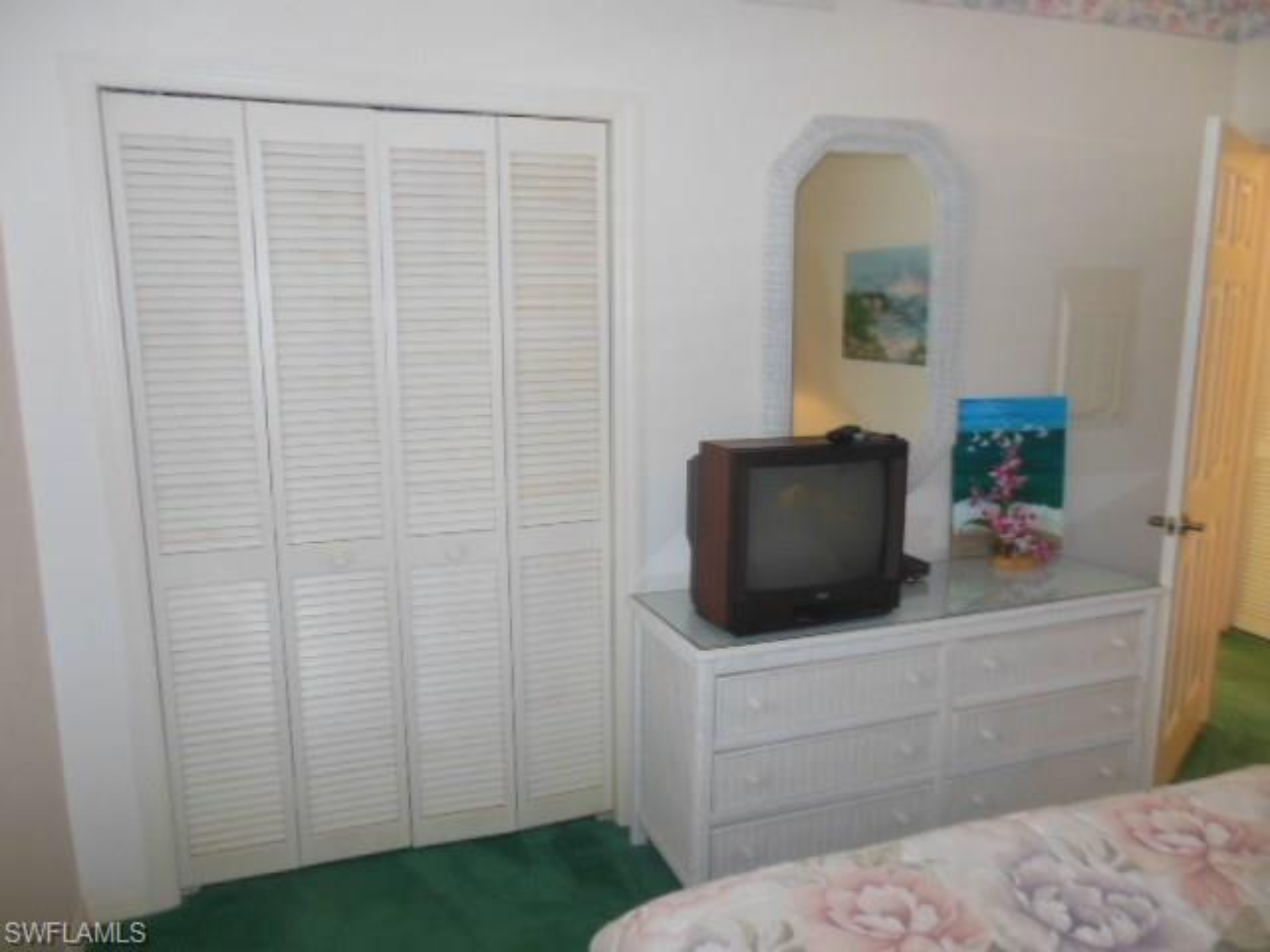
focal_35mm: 25
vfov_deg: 54.9
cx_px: 635
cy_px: 476
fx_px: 917
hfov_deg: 69.4
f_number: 3.2
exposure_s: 1/25
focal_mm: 4.5
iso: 200
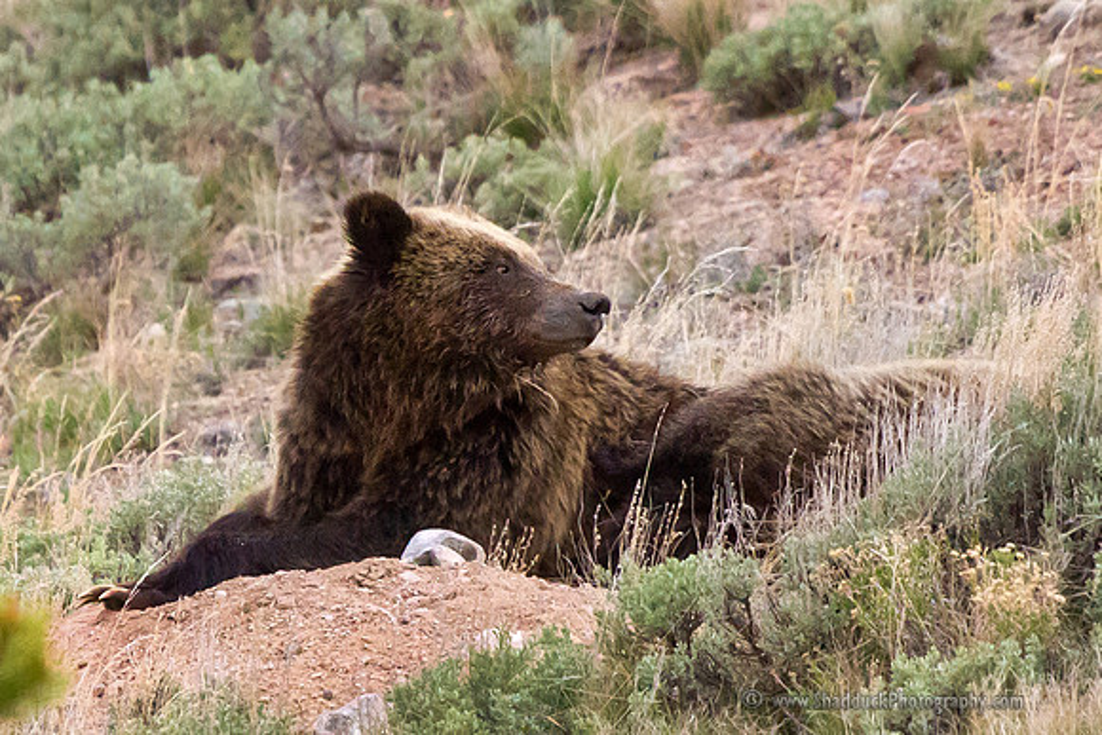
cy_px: 368
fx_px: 18370
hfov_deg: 3.4
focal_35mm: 600
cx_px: 551
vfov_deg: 2.3
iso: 1600
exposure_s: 1/800
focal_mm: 400
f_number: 5.6
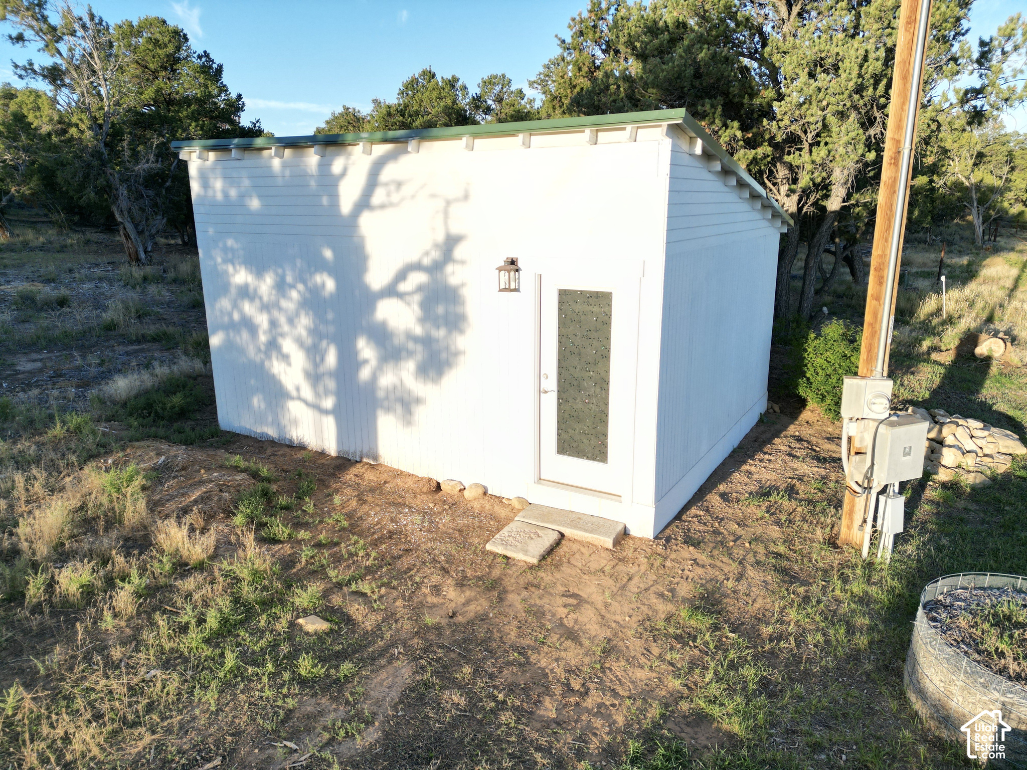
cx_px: 514
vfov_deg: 56.8
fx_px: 712
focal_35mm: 24
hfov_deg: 71.6
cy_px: 385
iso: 100
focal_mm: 6.72
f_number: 1.7
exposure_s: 1/1000
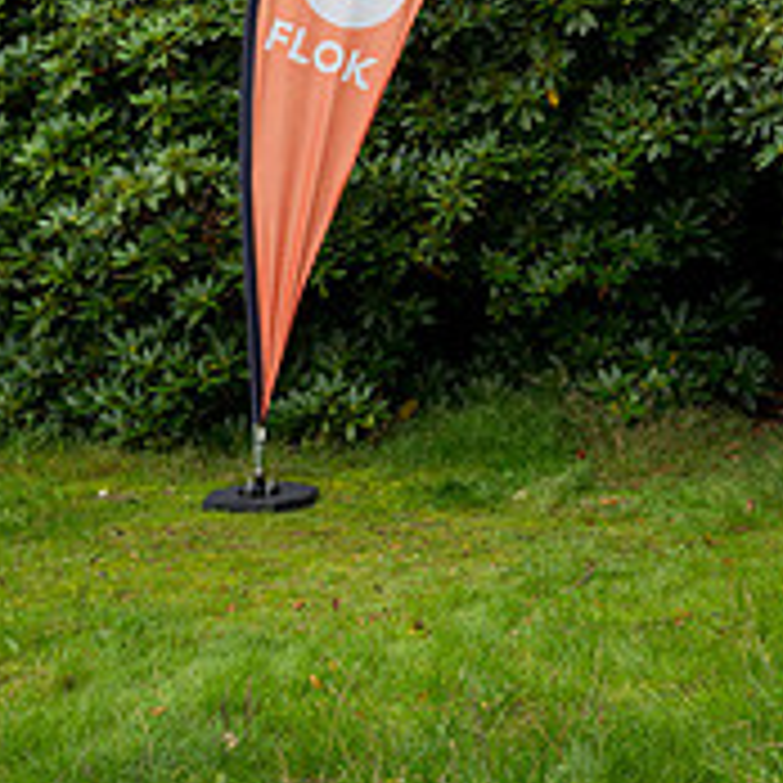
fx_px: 2431
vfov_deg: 18.2
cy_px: 249
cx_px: 768
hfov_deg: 17.9
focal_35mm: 95
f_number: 3.5
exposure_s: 1/320
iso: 320
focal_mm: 25
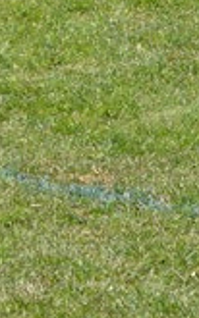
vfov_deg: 3.0
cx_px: -1072
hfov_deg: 1.8
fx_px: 5993
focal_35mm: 690
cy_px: -650
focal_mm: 70
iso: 1000
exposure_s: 1/160
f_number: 20
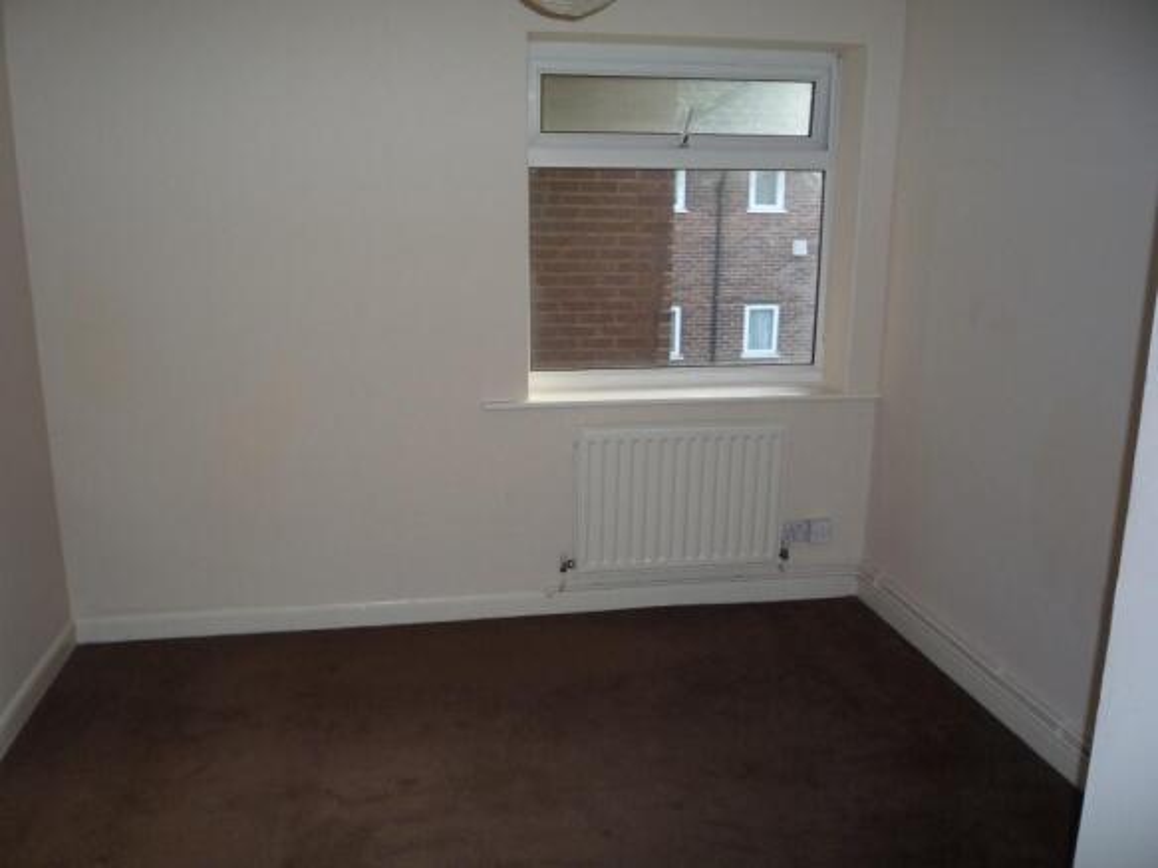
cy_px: 434
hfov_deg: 60.0
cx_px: 579
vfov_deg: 46.8
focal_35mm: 30
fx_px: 1003
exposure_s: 1/30
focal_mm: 5.2
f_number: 3.3
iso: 125
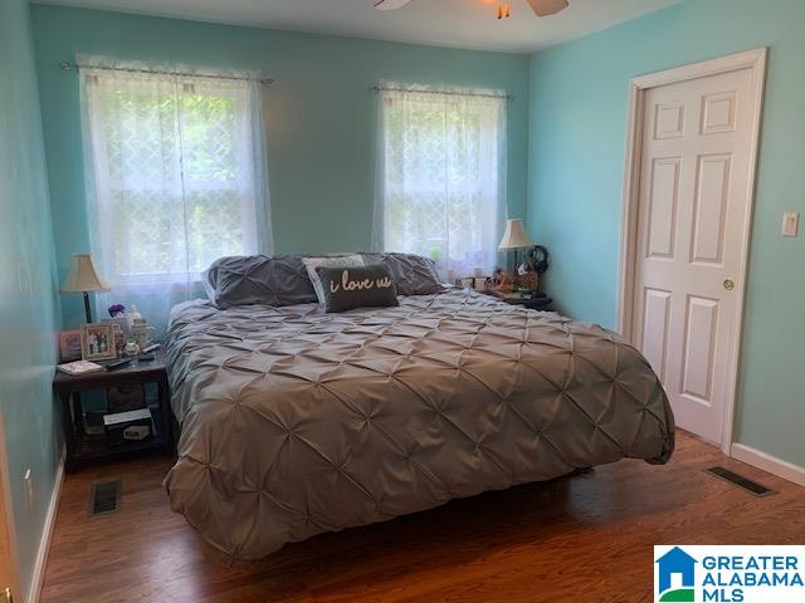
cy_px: 302
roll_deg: -1.1
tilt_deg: -10.4
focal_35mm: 26
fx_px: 605
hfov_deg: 67.3
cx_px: 402
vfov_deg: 53.1
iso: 50
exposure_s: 1/60
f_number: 1.8
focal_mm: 4.25
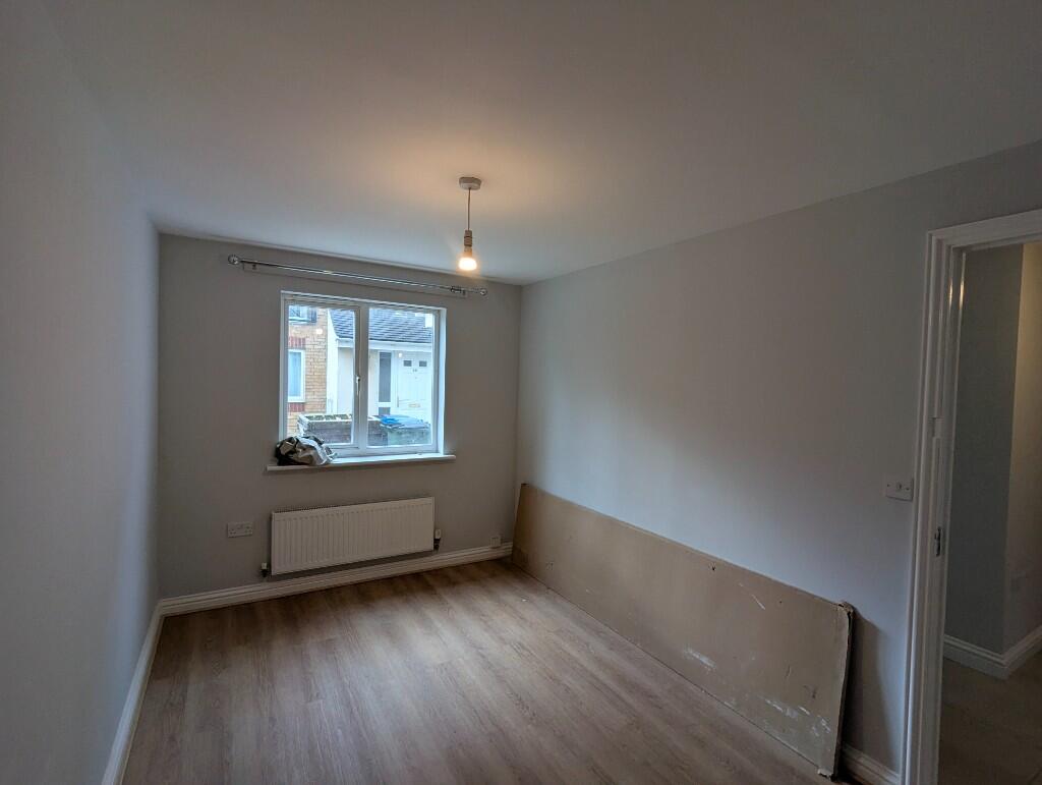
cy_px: 392
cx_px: 521
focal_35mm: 16
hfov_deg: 94.4
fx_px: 482
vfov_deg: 78.2
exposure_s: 1/157
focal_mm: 2.35
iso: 95
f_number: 2.2
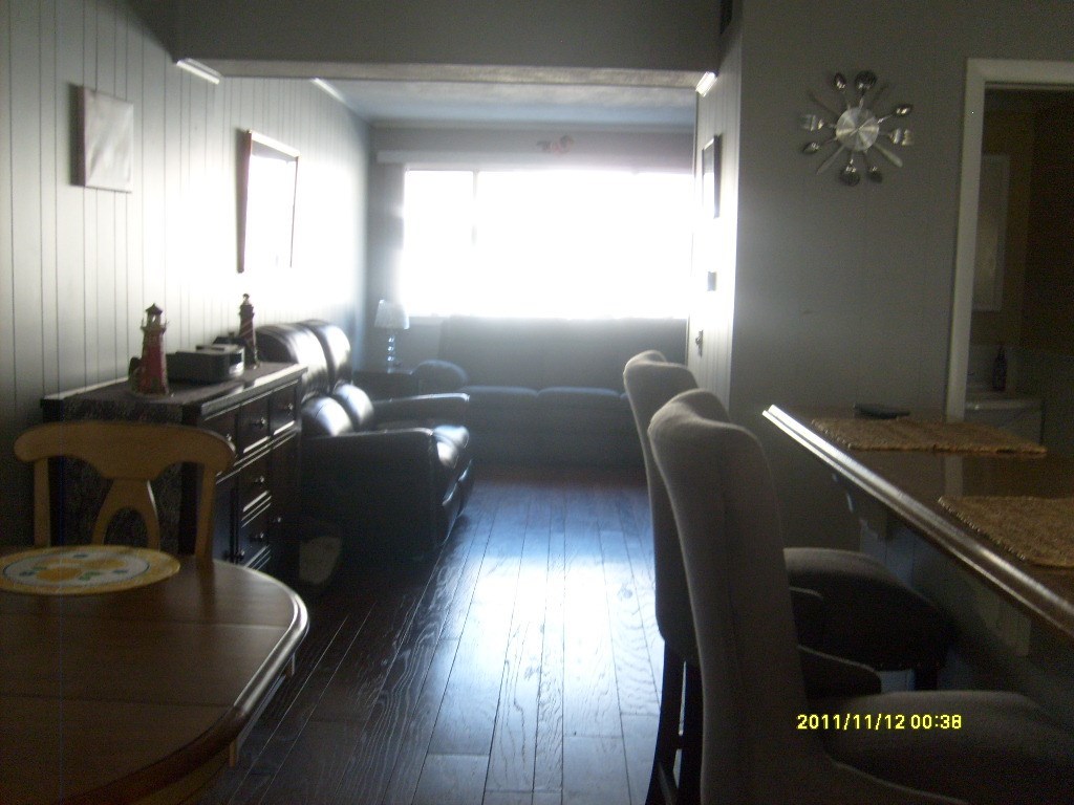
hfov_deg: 52.6
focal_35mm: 35
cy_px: 402
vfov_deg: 40.7
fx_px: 1086
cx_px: 537
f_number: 2.8
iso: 100
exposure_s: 1/45
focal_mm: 5.8
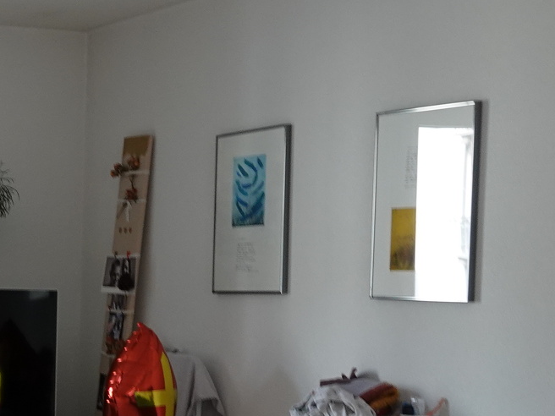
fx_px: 1443
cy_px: 356
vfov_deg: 16.3
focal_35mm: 90
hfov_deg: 19.5
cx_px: -223
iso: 250
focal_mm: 8.84
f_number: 2.5
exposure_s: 1/30
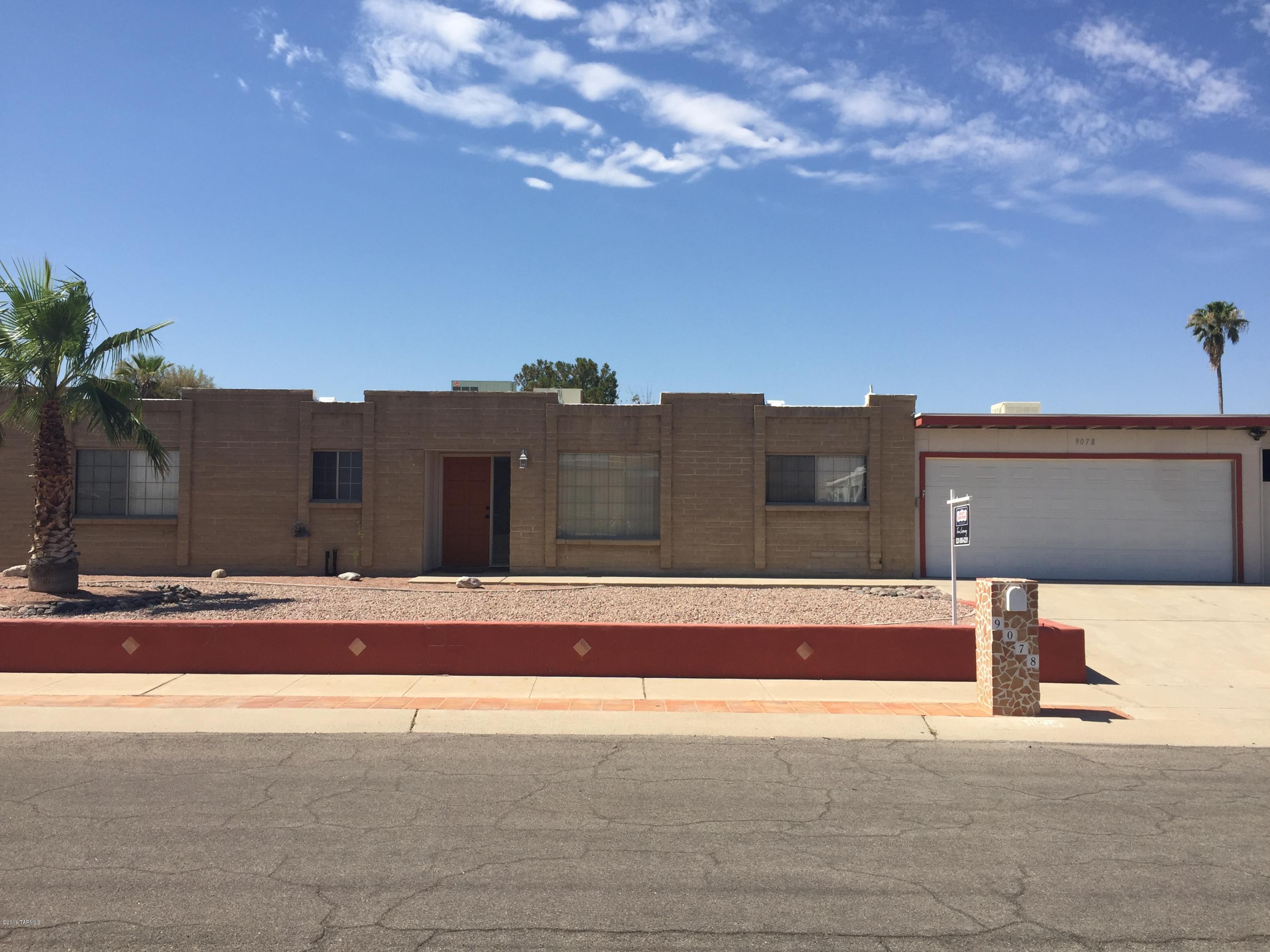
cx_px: 635
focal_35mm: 29
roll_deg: -1.1
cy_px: 476
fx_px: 1064
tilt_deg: +0.5
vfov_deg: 48.2
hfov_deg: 61.7
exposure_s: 1/2198
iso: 32
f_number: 2.2
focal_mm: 4.15
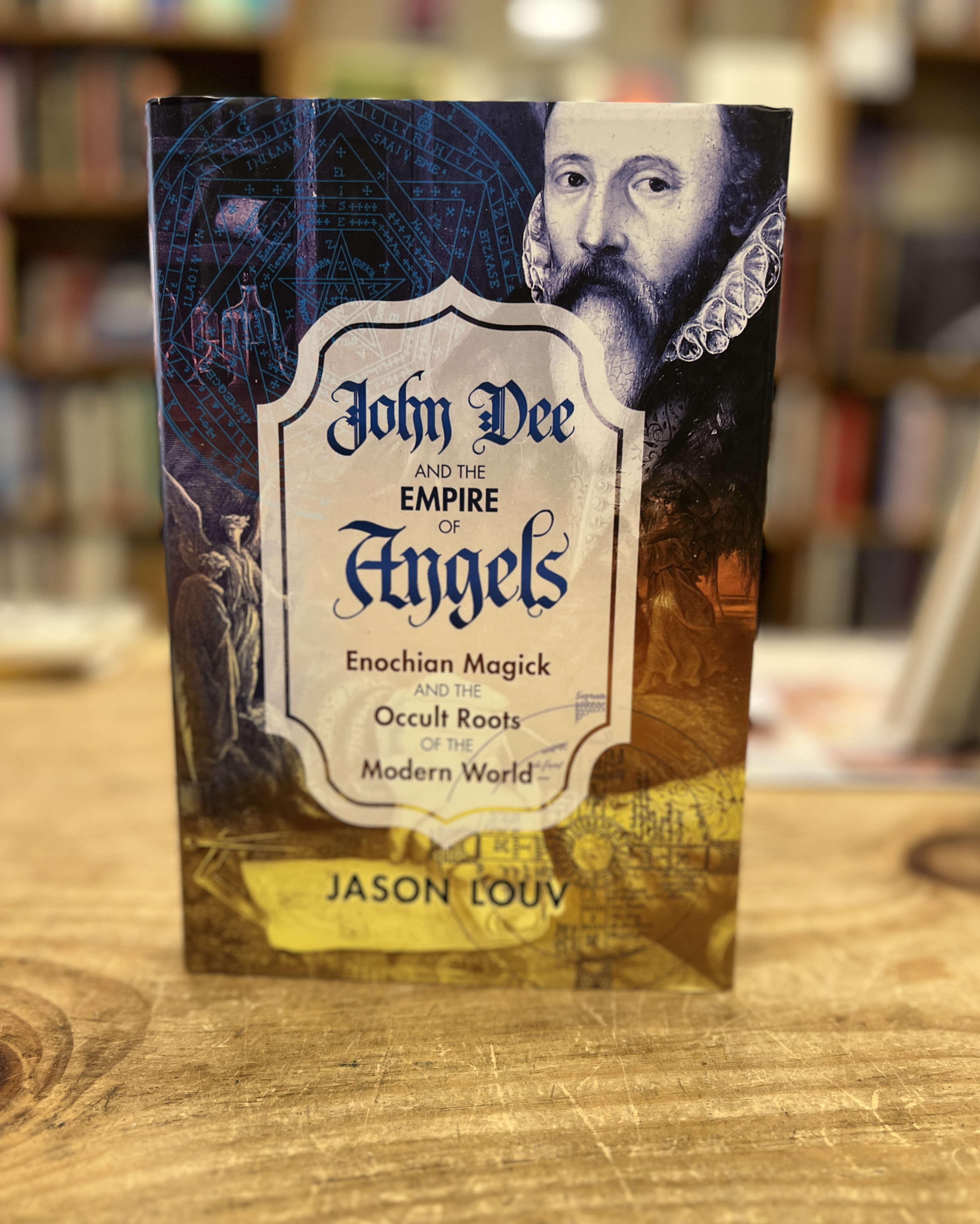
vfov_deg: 62.2
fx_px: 1015
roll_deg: -0.9
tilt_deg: -12.3
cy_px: 630
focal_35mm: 28
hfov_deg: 51.5
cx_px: 491
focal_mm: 5.7
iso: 125
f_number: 1.5
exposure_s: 1/60
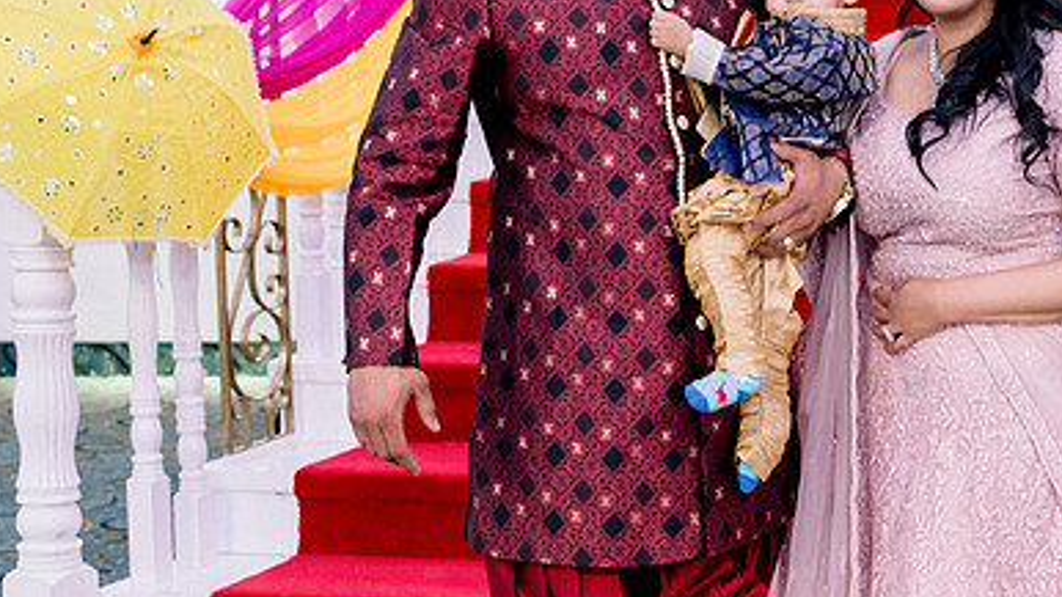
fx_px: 1971
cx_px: 788
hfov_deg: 29.7
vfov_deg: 17.2
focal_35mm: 70
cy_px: 268
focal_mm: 35
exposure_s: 1/125
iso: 5000
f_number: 2.8
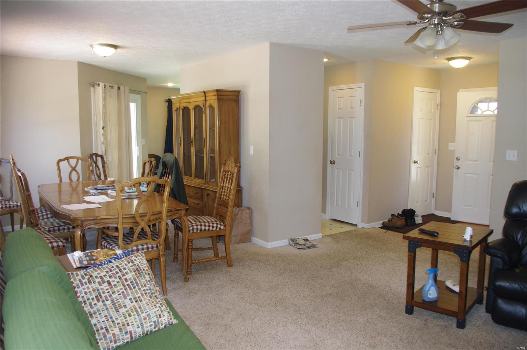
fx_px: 395
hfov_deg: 67.5
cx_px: 264
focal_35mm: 27
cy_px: 175
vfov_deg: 47.8
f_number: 4
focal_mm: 18
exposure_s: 1/20
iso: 400
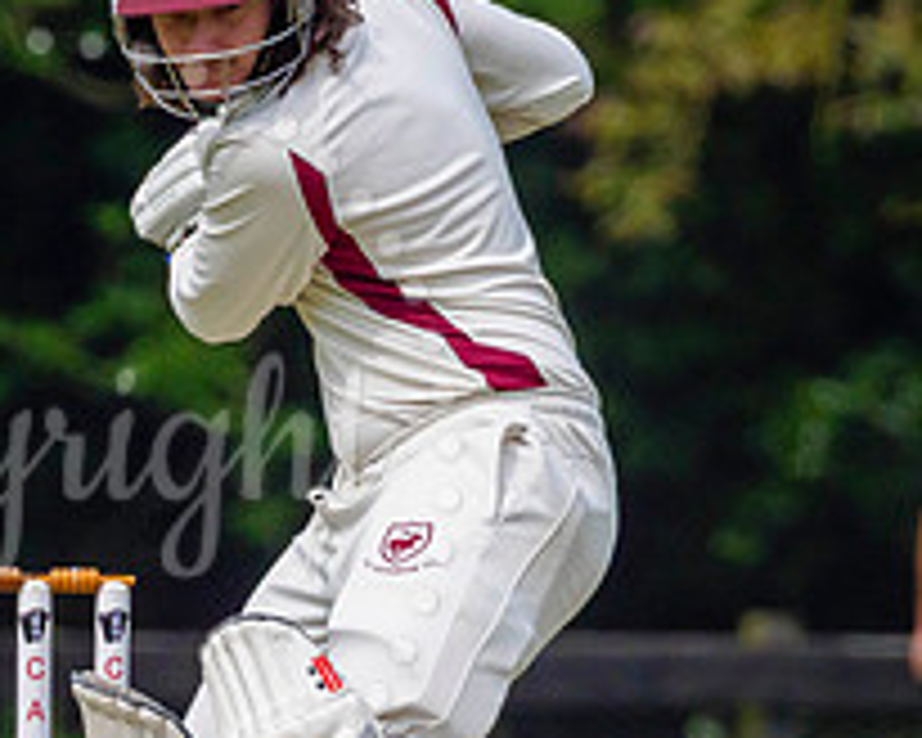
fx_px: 62734
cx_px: 31
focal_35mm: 2299
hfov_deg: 0.8
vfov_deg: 0.7
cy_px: 452
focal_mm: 400
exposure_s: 1/4000
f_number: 5.6
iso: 800
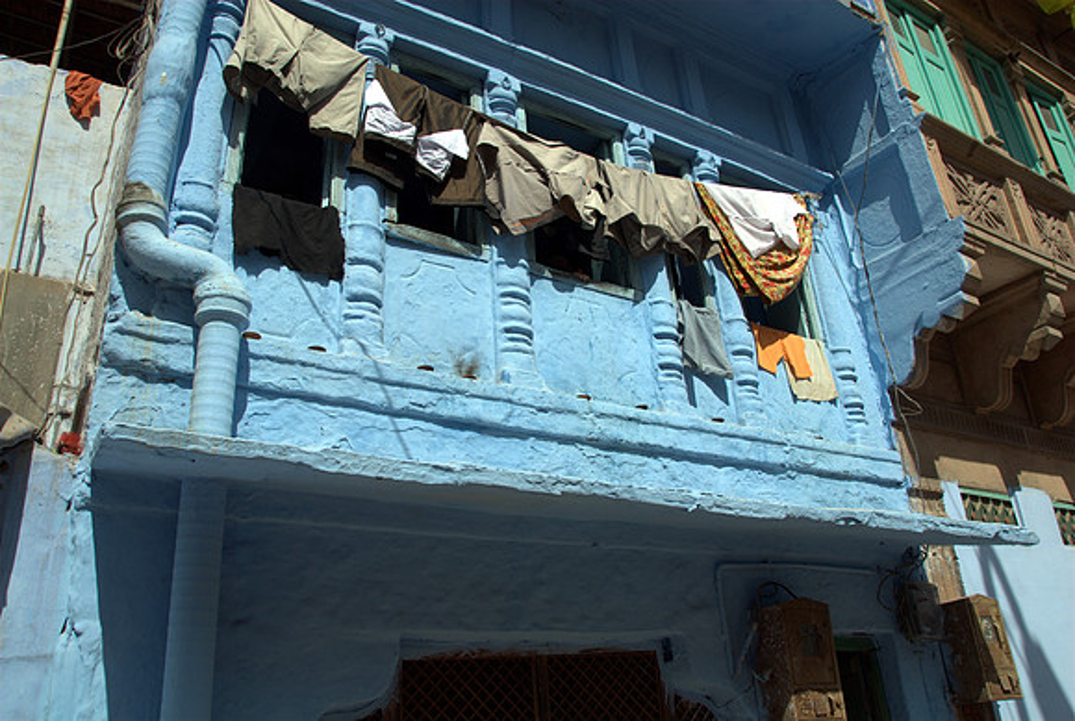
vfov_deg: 48.1
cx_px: 538
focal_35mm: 27
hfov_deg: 67.3
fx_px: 808
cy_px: 360
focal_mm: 18
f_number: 8
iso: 100
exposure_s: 1/250
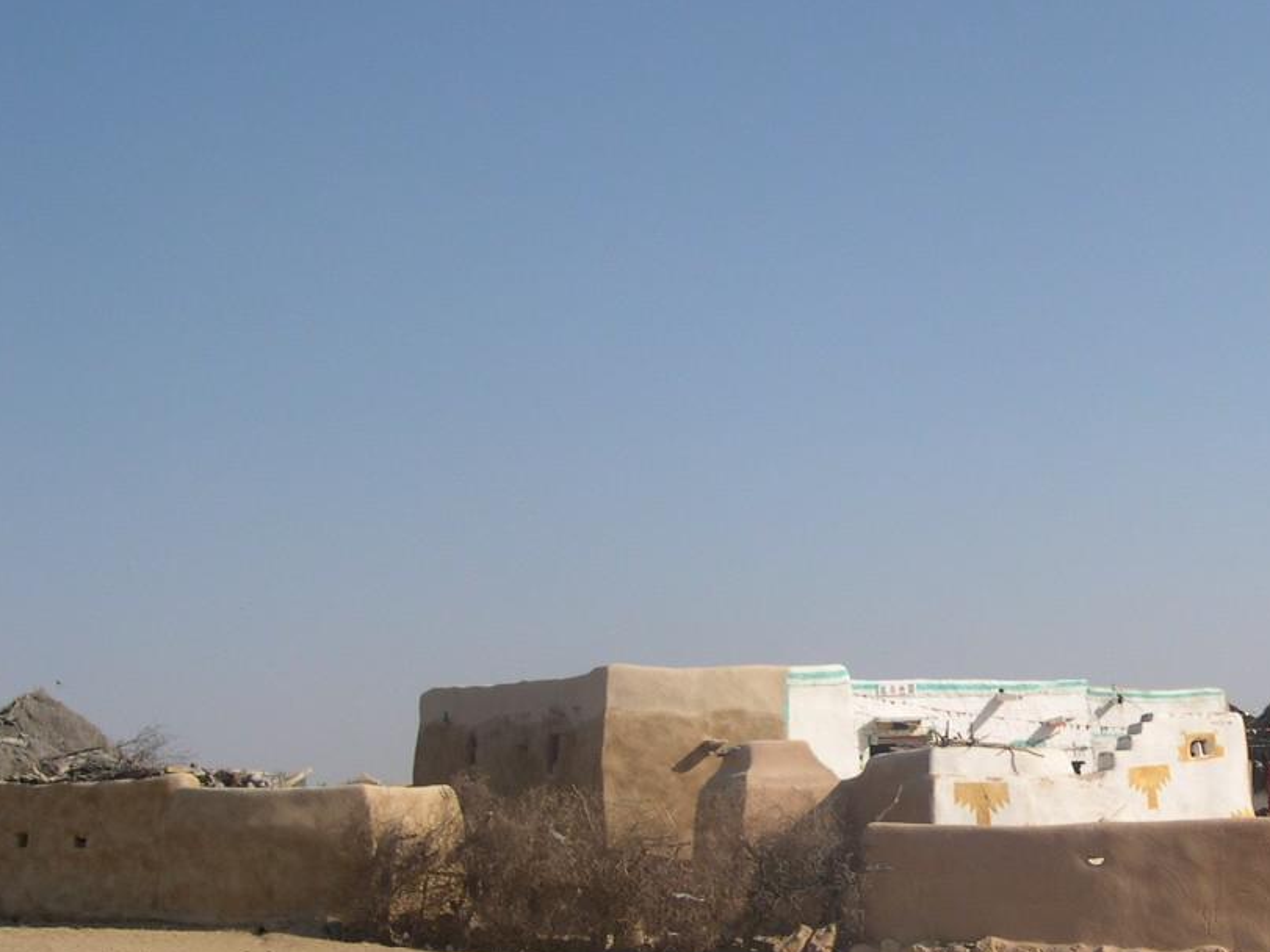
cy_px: 697
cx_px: 991
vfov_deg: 24.2
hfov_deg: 31.5
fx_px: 2201
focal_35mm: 60
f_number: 7.6
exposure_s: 1/284
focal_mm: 8
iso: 100
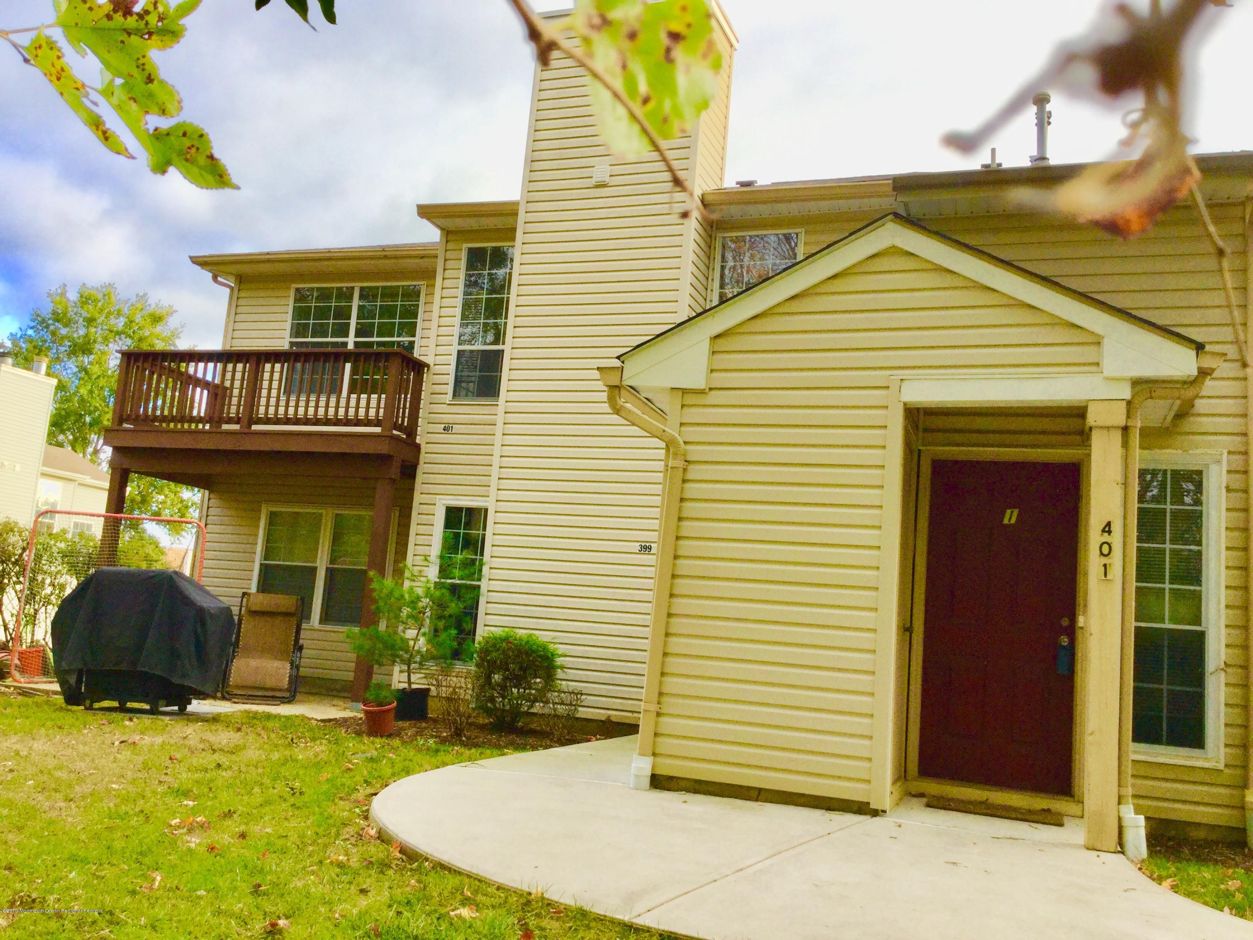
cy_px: 470
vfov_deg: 45.4
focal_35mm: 31
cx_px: 626
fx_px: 1122
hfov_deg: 58.4
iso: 25
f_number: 2.4
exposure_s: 1/226
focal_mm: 3.3
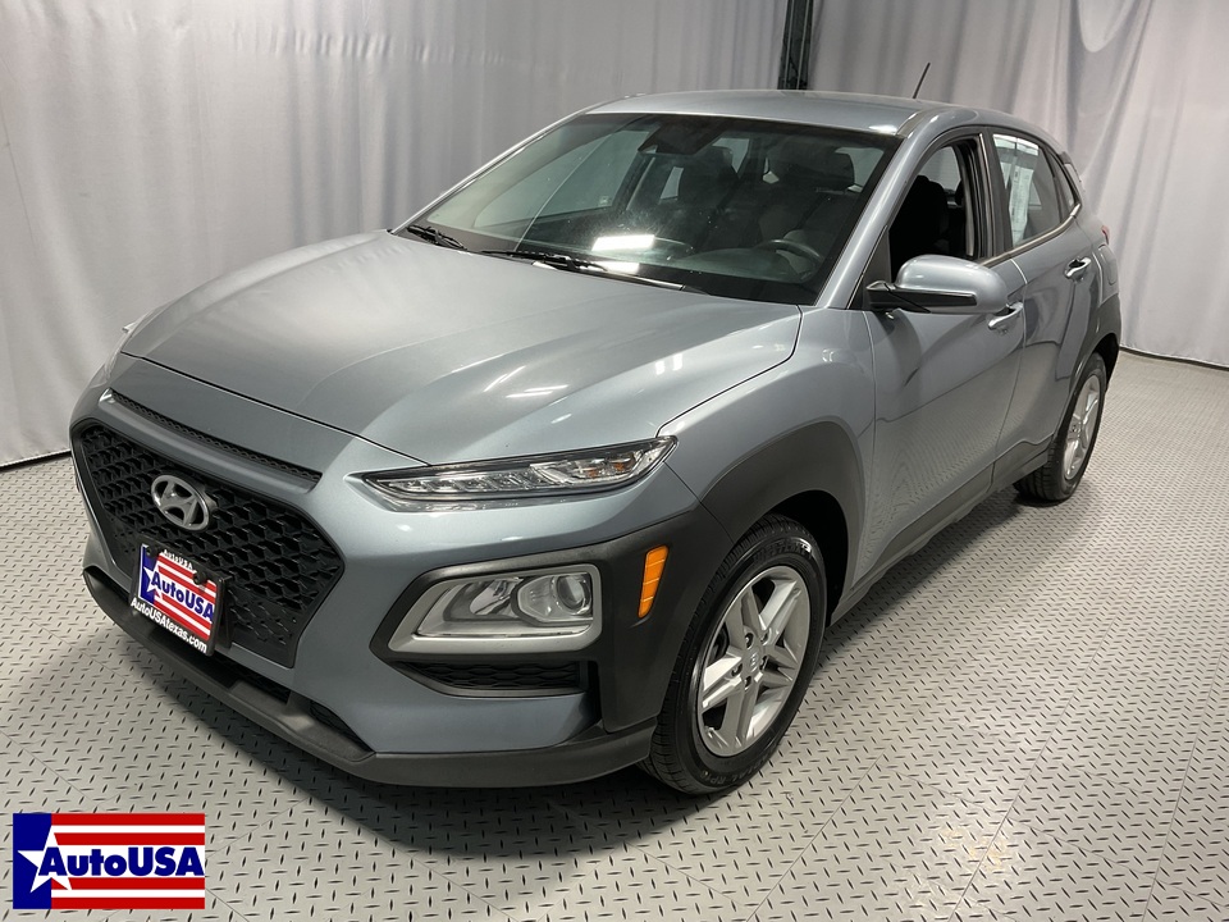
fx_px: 1030
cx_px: 614
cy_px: 461
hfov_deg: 61.7
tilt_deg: -18.1
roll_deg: -3.6
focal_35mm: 29
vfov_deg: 48.2
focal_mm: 3
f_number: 1.8
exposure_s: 1/100
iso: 50
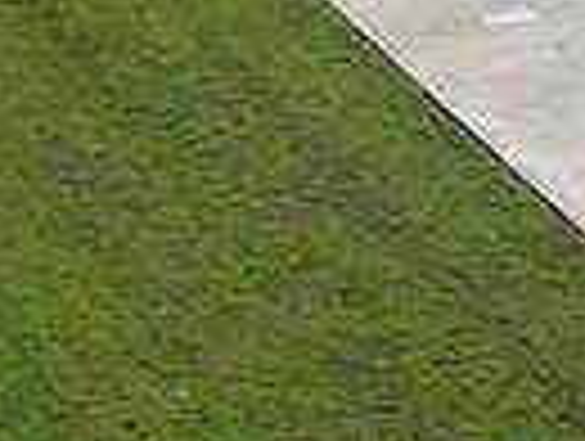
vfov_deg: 7.9
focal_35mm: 189
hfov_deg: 8.1
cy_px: 140
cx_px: 2038
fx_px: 3200
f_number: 1.7
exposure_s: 1/4000
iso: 150
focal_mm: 6.72
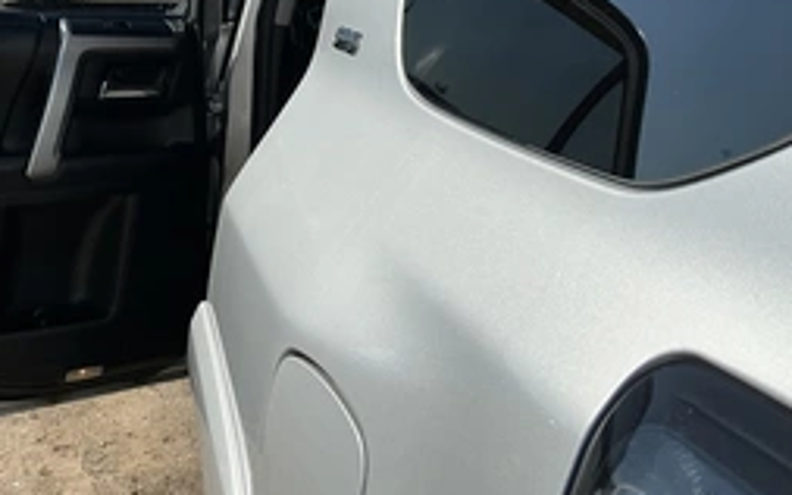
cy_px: 97
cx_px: 269
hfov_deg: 42.1
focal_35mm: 47
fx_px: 1014
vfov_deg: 26.9
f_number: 1.8
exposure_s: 1/2667
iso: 25
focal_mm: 3
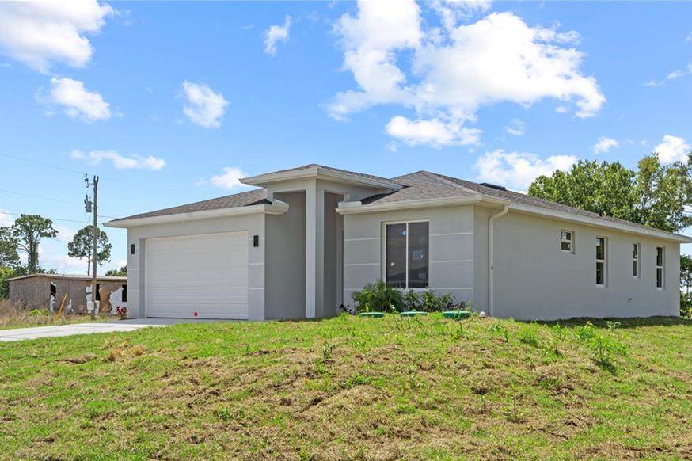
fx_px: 788
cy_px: 269
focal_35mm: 41
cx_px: 367
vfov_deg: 32.5
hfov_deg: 47.4
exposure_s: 1/160
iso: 100
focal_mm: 35
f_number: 10
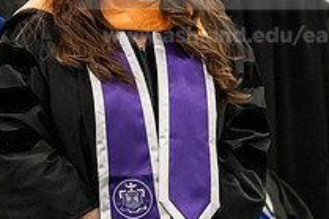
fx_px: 1954
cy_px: 69
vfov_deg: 6.4
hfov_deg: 9.6
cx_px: 31
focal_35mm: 214
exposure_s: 1/250
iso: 6400
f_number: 5
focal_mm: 77
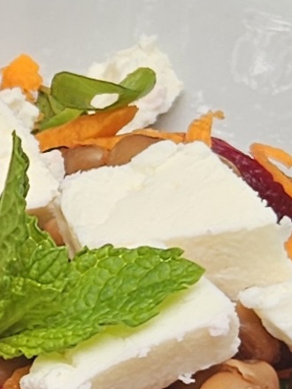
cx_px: -98
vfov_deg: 15.1
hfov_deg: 11.2
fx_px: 1451
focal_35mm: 129
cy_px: 339
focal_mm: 5.4
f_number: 1.8
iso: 25
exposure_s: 1/667
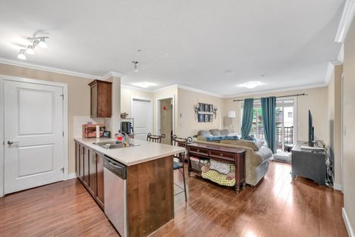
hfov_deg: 104.3
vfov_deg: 81.2
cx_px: 178
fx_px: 138
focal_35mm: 14
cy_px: 118
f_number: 3.2
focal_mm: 14
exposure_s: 1/30
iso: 400
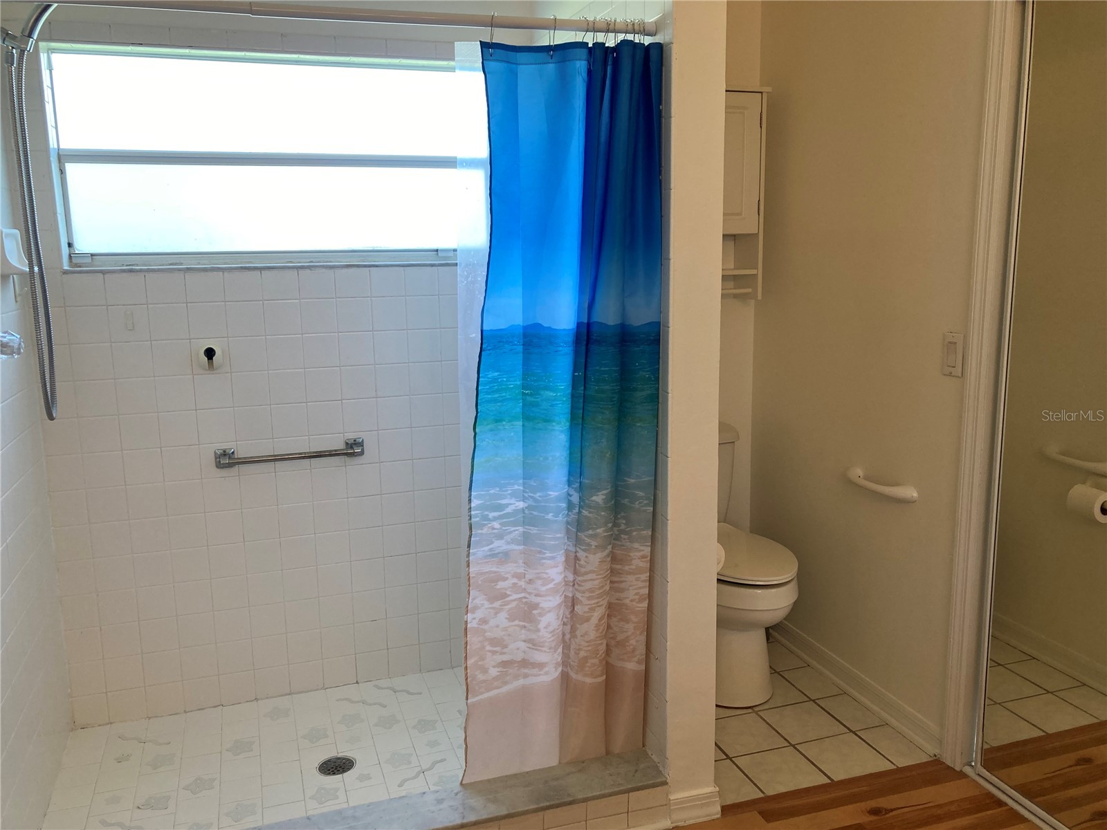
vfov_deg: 49.7
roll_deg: +0.8
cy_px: 415
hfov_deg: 63.4
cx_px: 554
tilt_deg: -10.0
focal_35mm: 28
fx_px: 895
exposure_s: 1/120
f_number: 1.8
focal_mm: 3.99
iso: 80
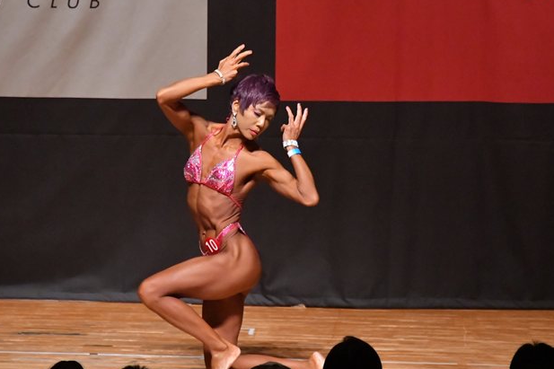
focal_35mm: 377
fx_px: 5800
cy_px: 165
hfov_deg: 5.5
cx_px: 237
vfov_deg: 3.6
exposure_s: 1/400
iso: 10000
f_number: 5.6
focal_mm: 200
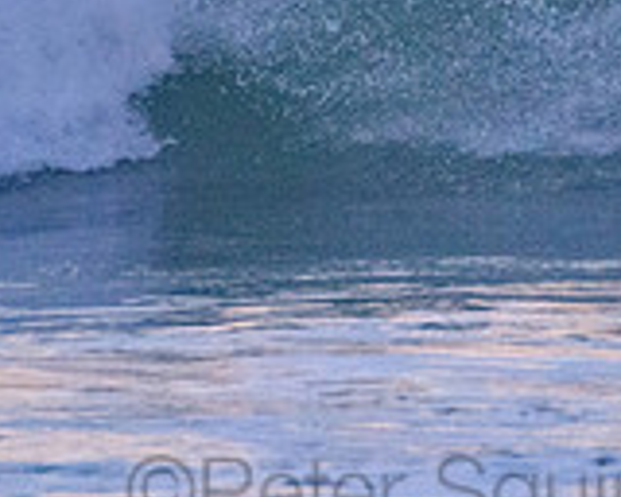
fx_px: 31245
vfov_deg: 0.9
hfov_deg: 1.1
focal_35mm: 1700
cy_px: -153
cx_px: 427
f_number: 5.6
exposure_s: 1/500
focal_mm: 500
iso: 5600
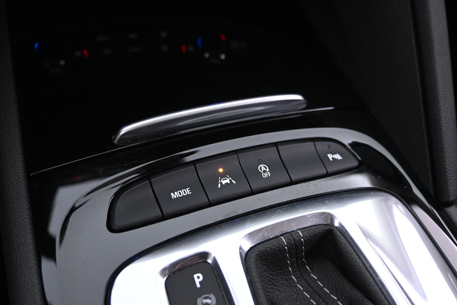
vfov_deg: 42.3
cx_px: 232
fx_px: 393
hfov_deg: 60.3
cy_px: 149
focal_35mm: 31
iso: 3200
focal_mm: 20
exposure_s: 1/25
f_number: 3.8
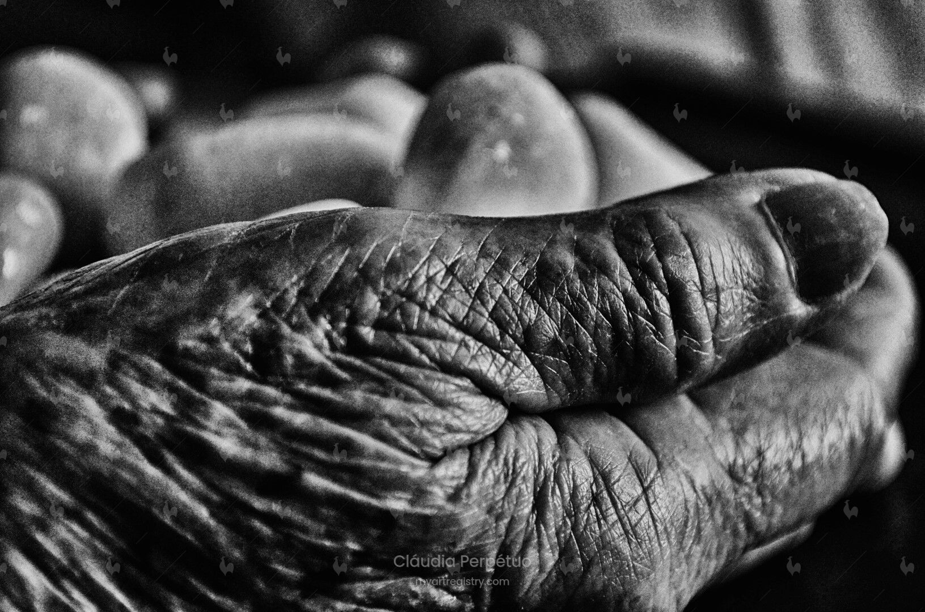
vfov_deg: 16.5
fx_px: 2115
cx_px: 462
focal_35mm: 82
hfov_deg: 24.7
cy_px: 306
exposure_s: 1/60
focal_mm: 55
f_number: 5.6
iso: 1400
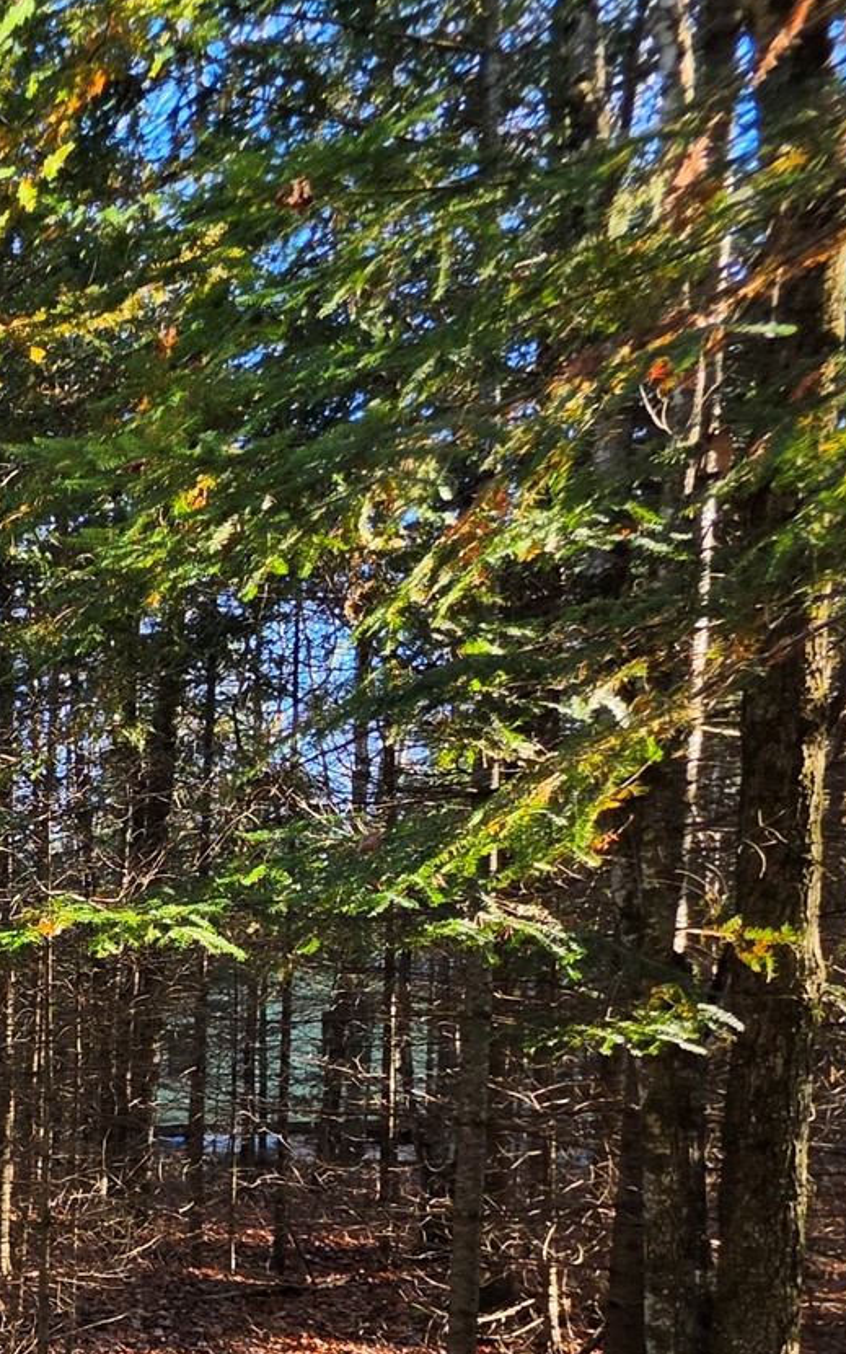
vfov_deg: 51.1
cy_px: 1181
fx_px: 1254
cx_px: -616
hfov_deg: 23.2
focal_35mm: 34
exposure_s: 1/120
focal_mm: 2.2
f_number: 1.9
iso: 16
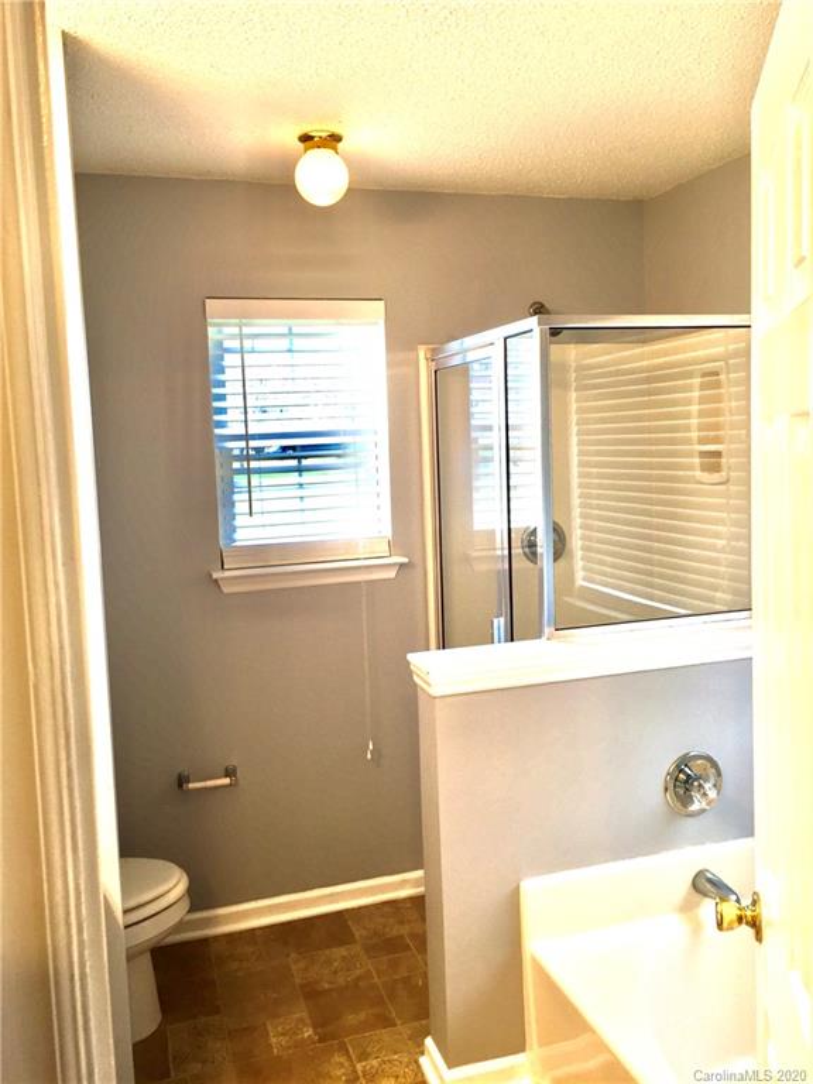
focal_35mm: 29
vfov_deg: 61.7
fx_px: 908
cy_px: 542
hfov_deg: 48.2
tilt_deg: -3.7
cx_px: 406
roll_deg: +1.8
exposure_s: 1/40
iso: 32
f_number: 2.2
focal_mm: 4.15
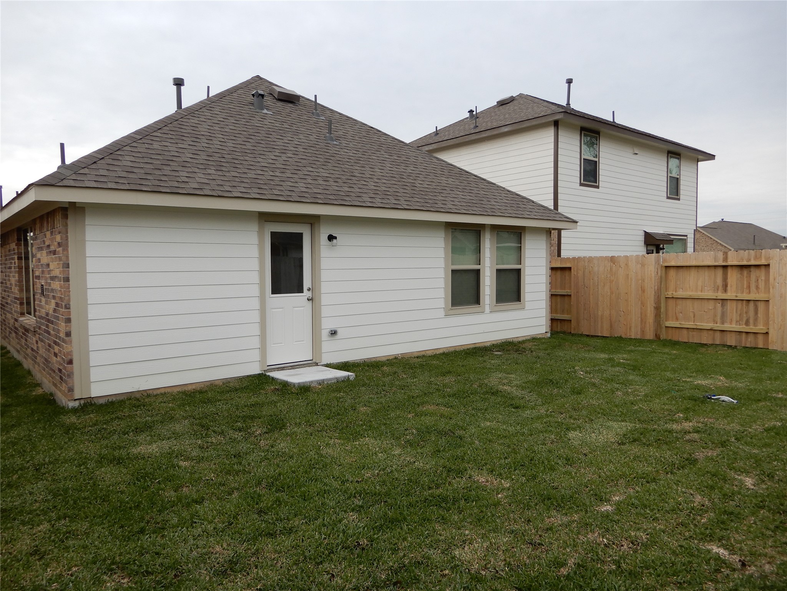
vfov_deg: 56.8
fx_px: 546
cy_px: 296
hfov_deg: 71.6
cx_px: 394
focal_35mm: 24
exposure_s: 1/400
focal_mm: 4.3
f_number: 3.4
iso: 80
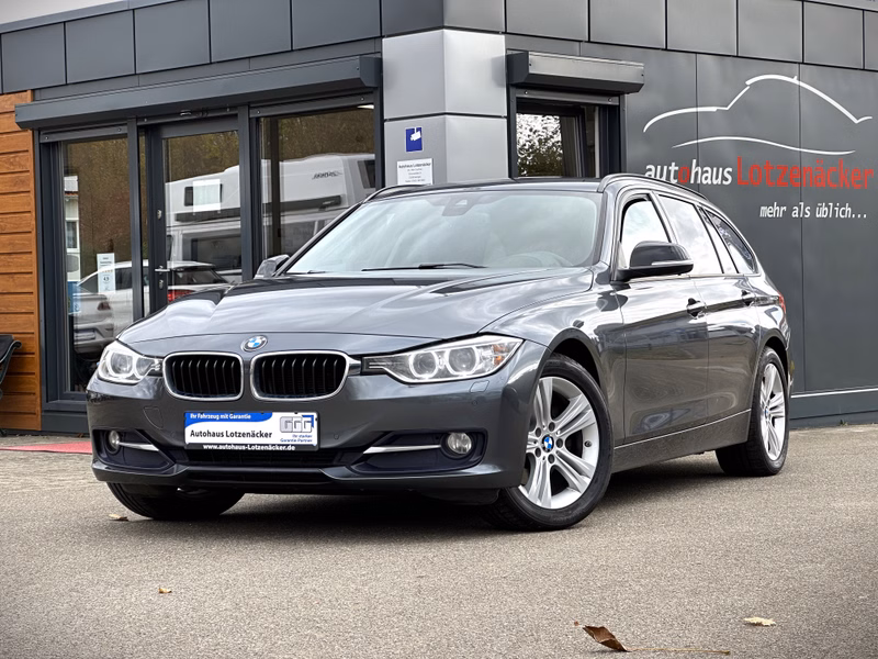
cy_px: 330
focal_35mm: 77
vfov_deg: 19.1
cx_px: 439
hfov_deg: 25.3
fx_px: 1953
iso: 32
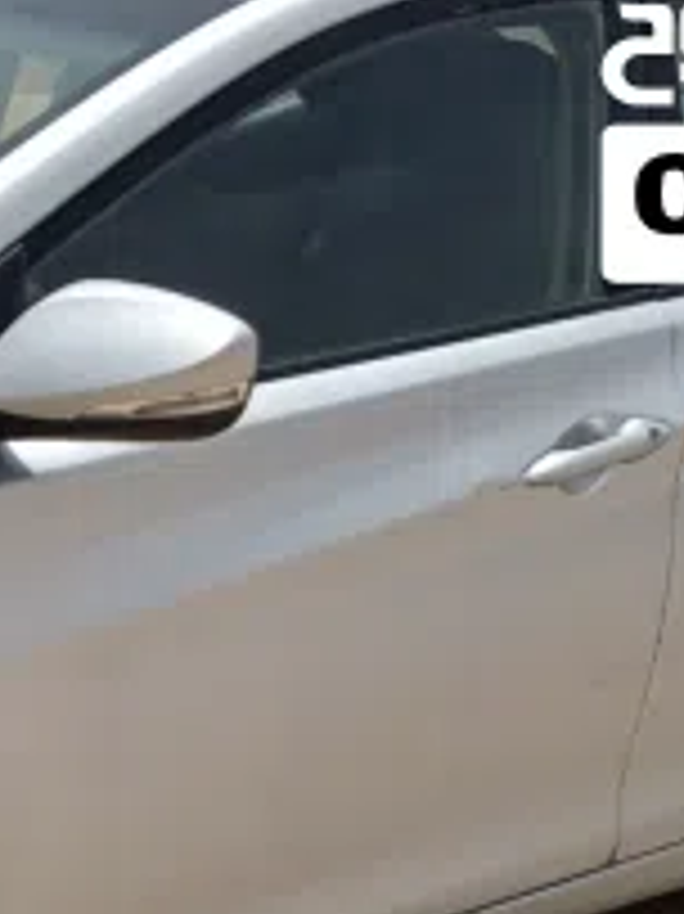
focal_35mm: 85
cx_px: -76
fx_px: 2242
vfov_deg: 22.1
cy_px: 932
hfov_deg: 16.8
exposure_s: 1/1019
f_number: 1.6
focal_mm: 4.19
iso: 101
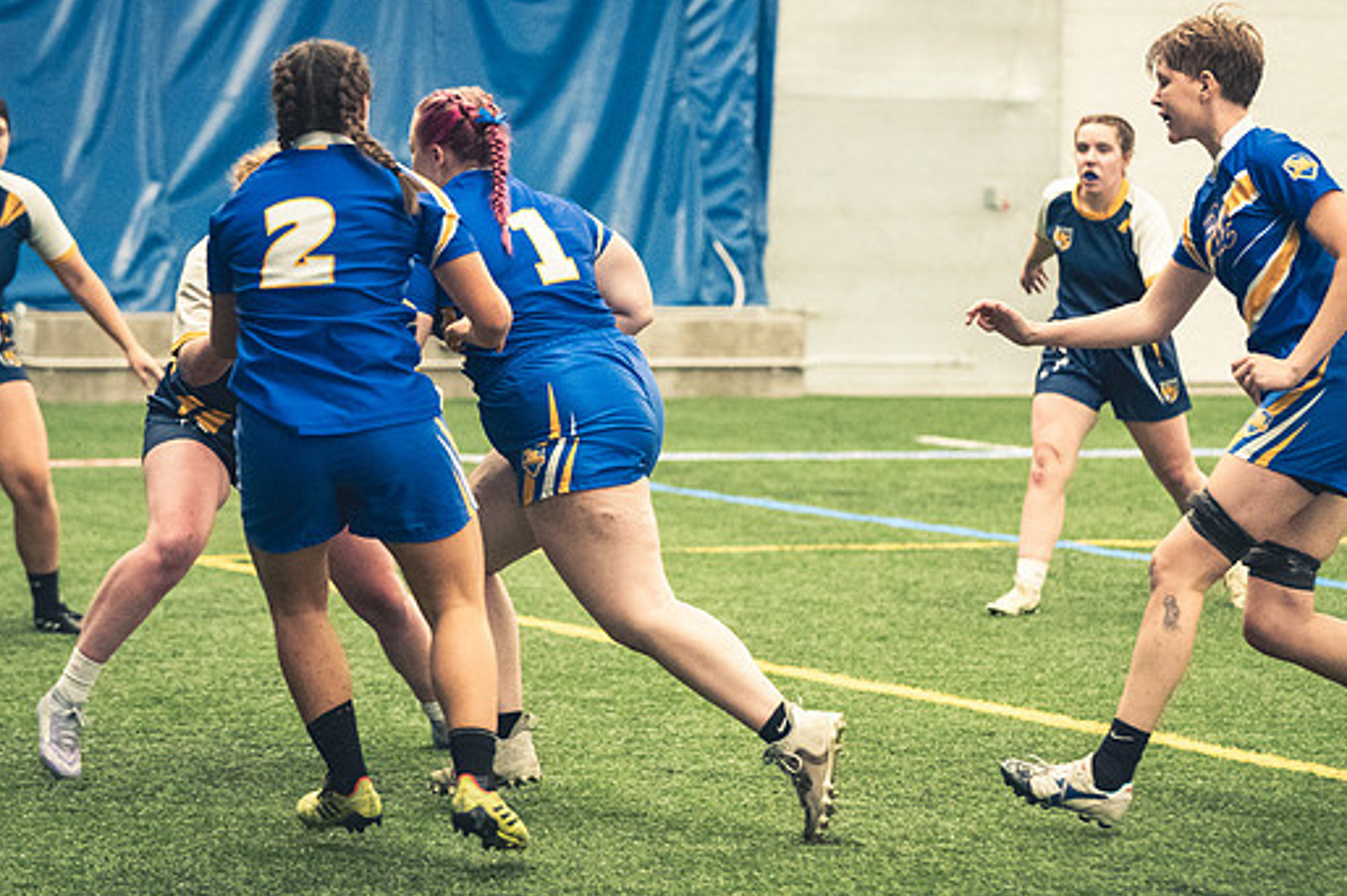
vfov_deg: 7.7
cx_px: 681
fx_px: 6618
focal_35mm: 177
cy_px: 487
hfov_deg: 11.6
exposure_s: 1/500
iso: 12800
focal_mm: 105
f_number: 2.8
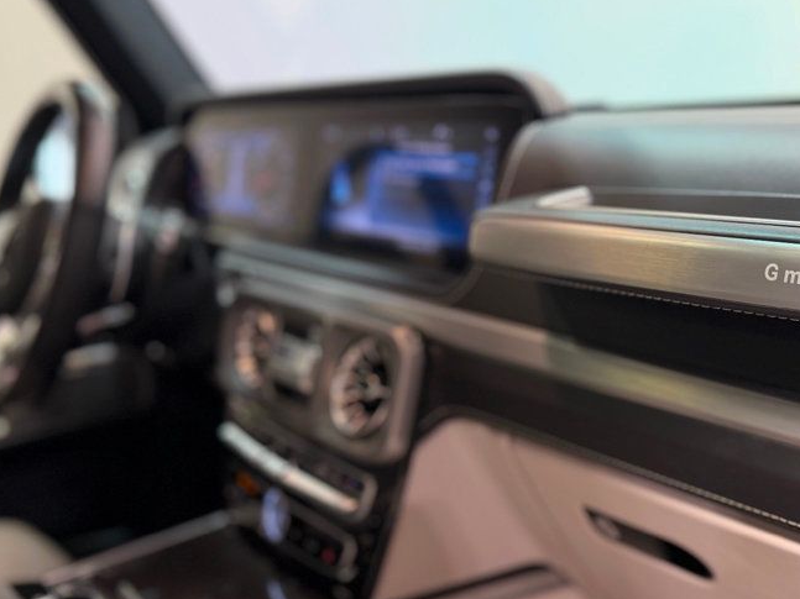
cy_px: 329
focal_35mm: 38
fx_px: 878
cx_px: 508
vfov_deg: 37.7
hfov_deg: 48.4
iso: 160
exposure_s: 1/120
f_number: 1.78
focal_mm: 6.76
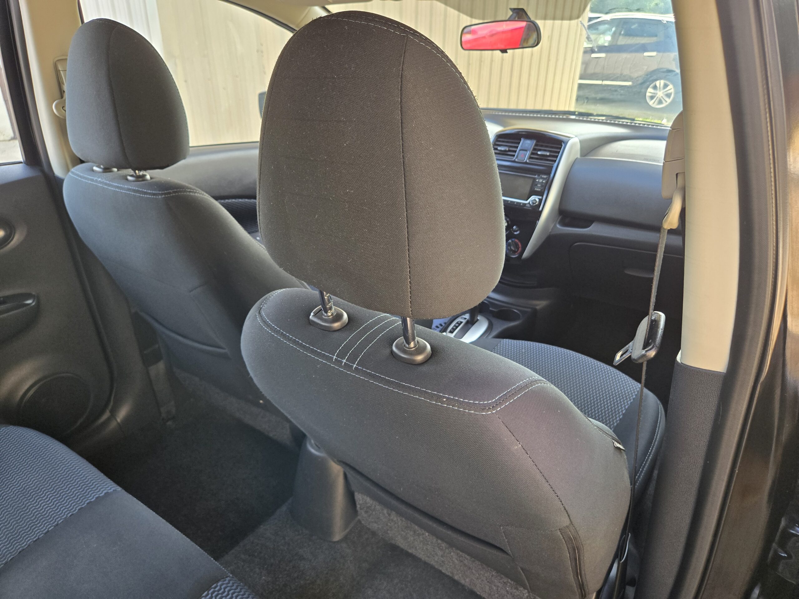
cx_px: 400
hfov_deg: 73.9
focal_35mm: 23
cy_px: 300
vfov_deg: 58.9
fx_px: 531
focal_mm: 5.4
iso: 125
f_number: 1.8
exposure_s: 1/180
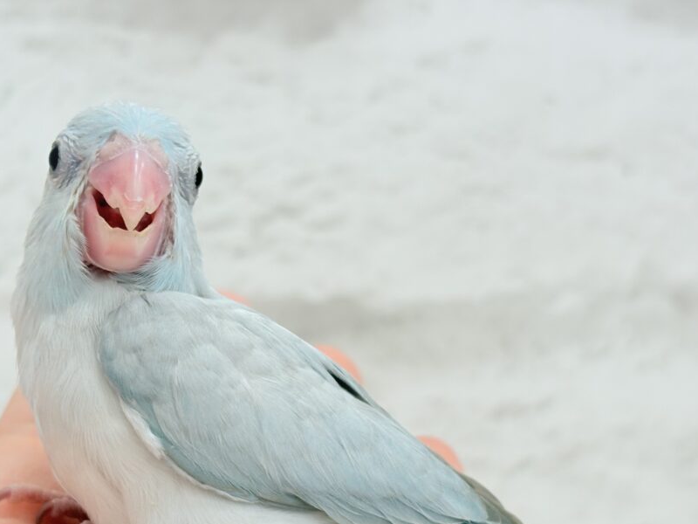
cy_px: 336
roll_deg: -1.2
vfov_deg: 18.9
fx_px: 1573
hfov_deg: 25.0
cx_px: 270
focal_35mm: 78
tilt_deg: -3.6
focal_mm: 5.96
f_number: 1.6
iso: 64
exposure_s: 1/100
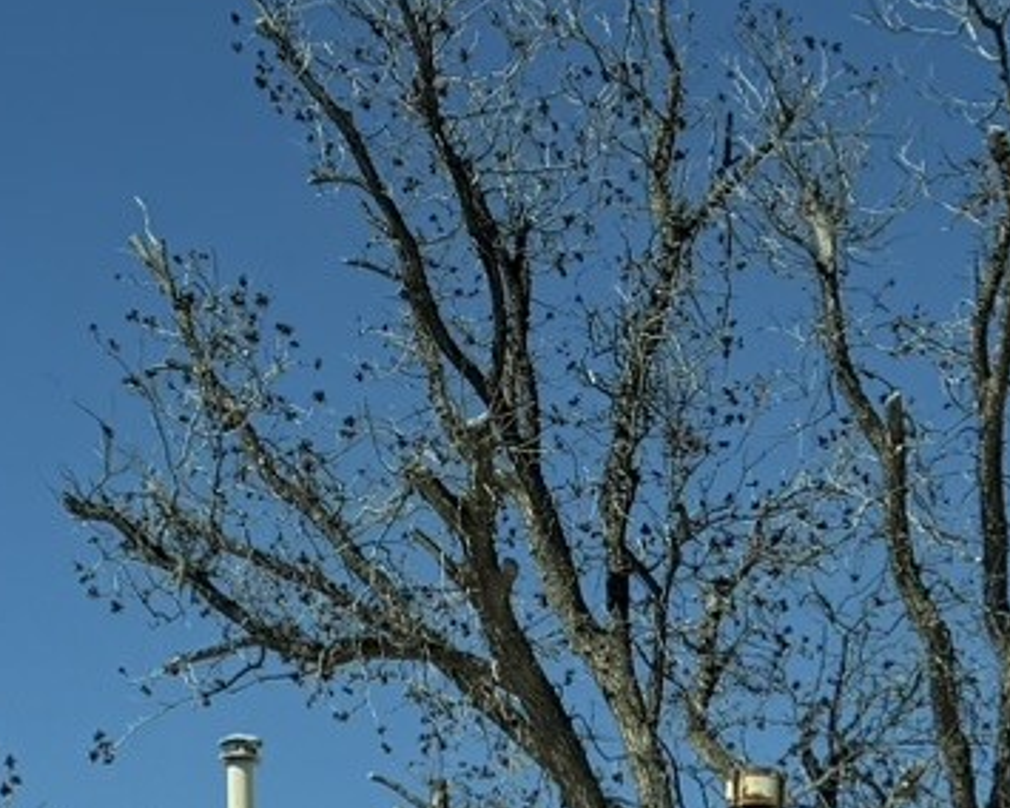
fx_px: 4035
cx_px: 506
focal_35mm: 135
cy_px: 1465
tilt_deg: +4.1
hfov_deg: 14.3
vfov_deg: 10.7
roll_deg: +0.9
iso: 80
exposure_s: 1/2000
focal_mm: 6.76
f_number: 1.78
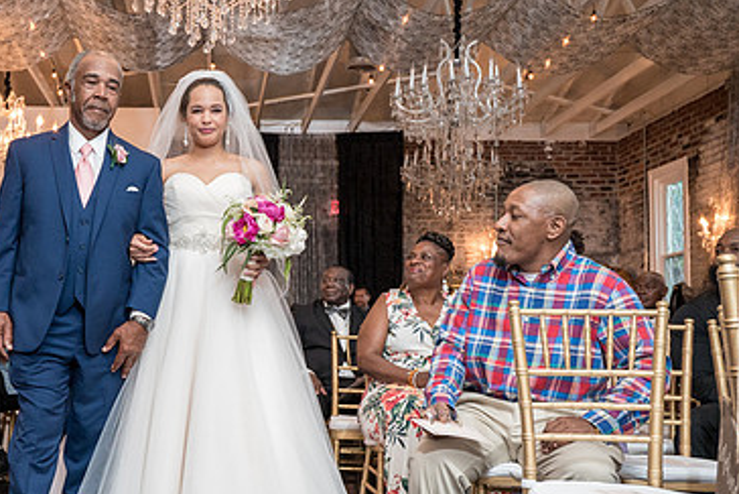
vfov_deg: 29.2
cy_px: 292
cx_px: 164
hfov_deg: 41.2
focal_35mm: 46
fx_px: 945
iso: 2000
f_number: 4
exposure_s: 1/200
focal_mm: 25
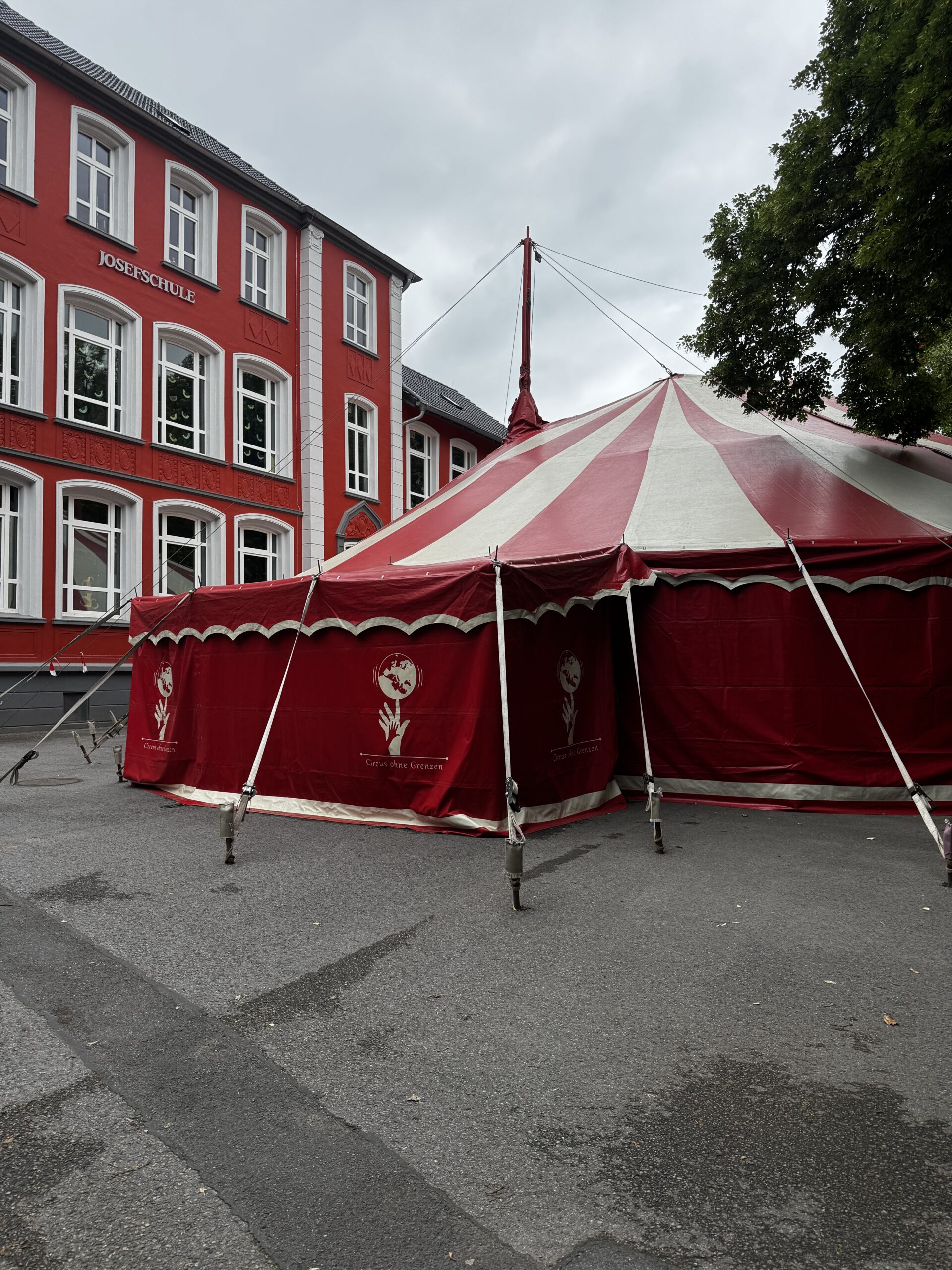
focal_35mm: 24
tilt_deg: +2.8
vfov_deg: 71.6
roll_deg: +0.0
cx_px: 476
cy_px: 635
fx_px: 880
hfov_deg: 56.8
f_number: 1.78
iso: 80
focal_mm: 6.76
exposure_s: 1/2105
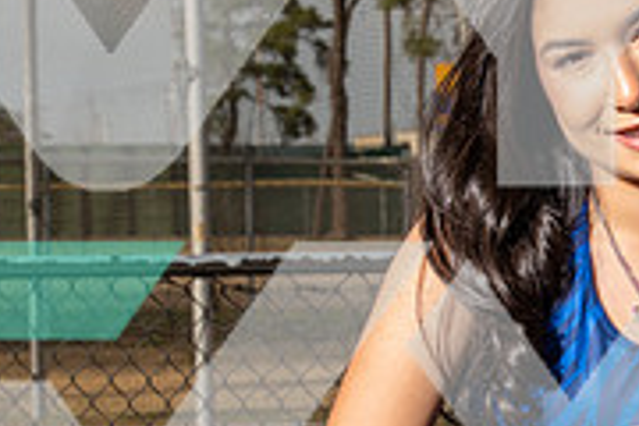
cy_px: 431
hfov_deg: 9.1
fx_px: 3993
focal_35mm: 225
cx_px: 717
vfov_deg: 6.1
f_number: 11
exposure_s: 1/250
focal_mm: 70
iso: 160
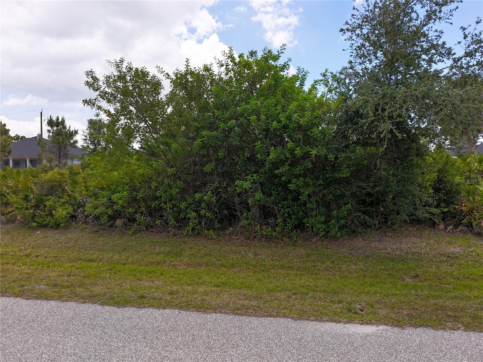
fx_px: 335
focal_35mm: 24
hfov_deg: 71.6
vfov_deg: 56.8
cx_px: 242
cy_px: 181
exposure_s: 1/800
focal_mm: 4.55
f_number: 2.8
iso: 200
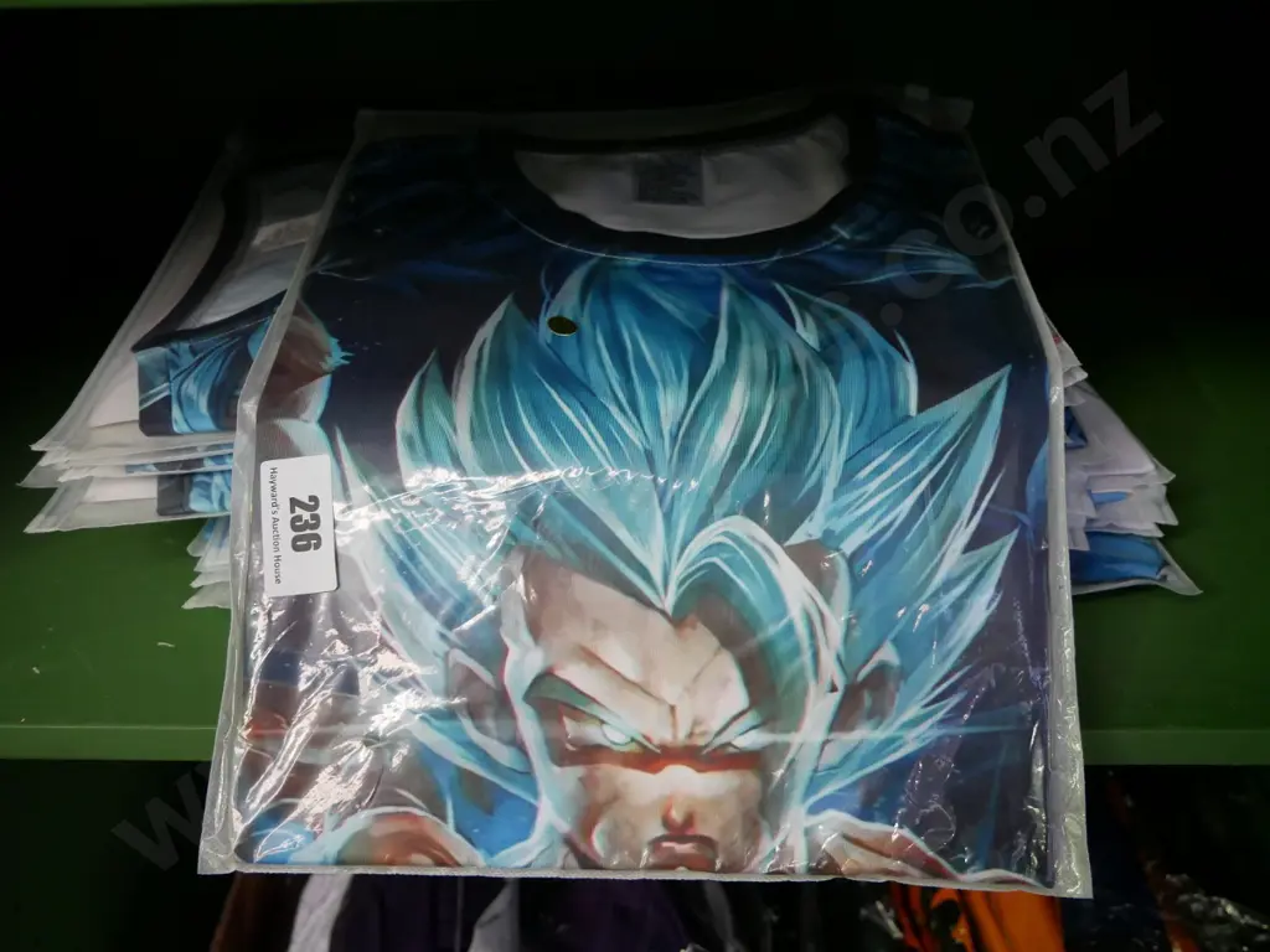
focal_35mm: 34
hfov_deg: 54.0
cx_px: 635
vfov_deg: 41.8
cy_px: 476
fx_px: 1247
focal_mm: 17
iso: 1600
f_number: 3.8
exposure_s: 1/60
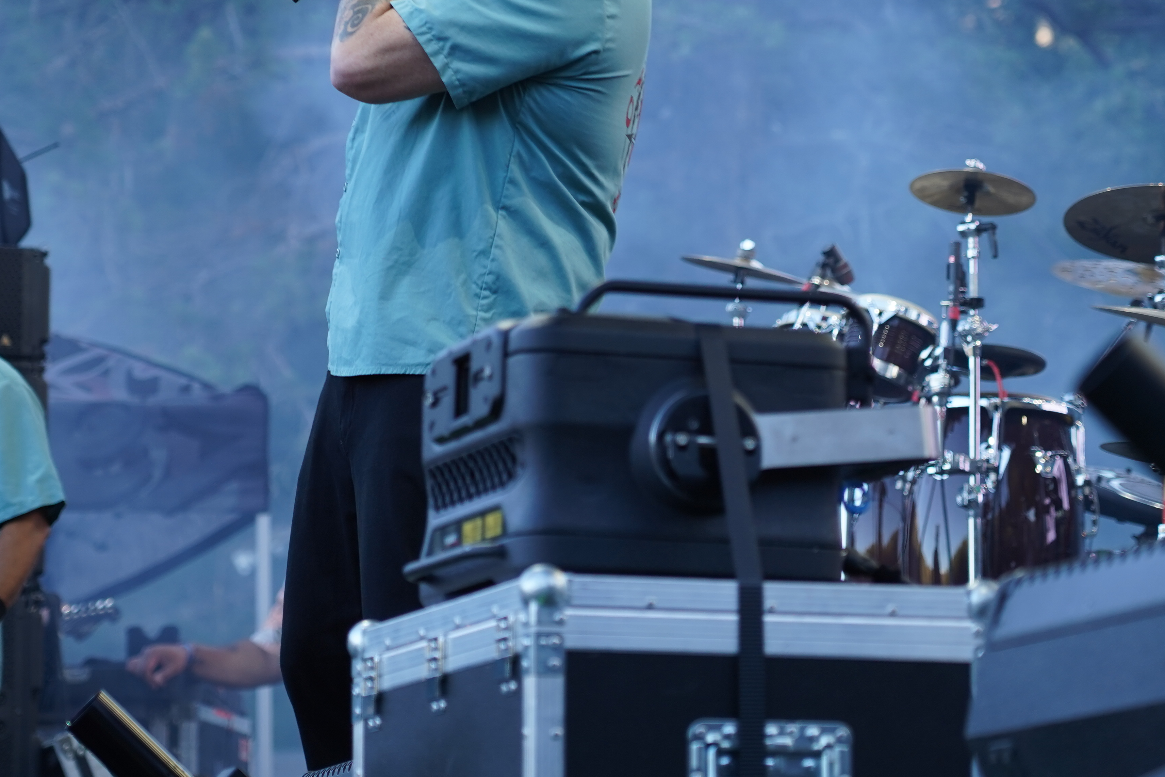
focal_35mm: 184
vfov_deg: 7.5
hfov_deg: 11.2
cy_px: 144
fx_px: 5954
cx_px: 472
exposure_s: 1/160
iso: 320
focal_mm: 105
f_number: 4
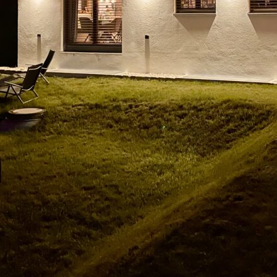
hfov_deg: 27.3
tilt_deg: +0.9
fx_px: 570
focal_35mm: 63
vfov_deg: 26.1
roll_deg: +0.4
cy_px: 13
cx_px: 139
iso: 1000
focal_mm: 4.2
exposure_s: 1/20
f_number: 1.6
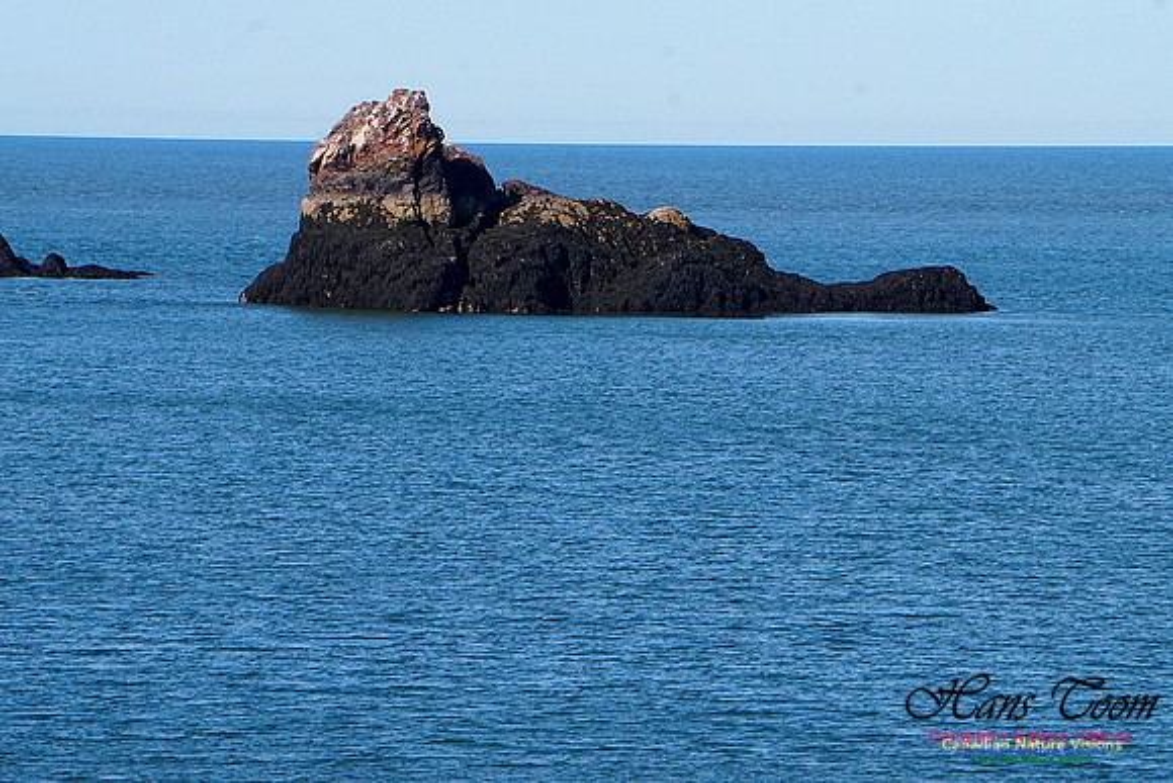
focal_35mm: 315
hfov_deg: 6.5
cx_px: 586
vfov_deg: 4.4
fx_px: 10266
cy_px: 392
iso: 1000
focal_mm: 210
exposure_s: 1/800
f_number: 14
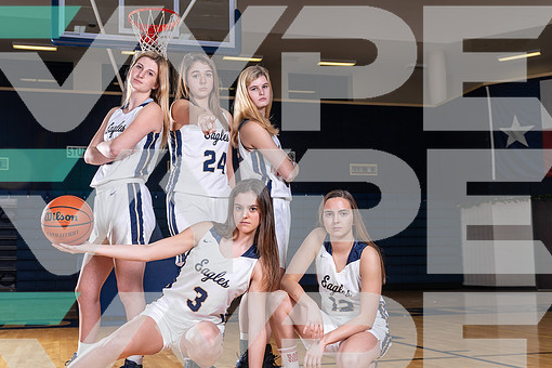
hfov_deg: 43.3
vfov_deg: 29.8
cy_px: 212
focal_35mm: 45
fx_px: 690
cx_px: 214
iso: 100
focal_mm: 34
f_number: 5
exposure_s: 1/125
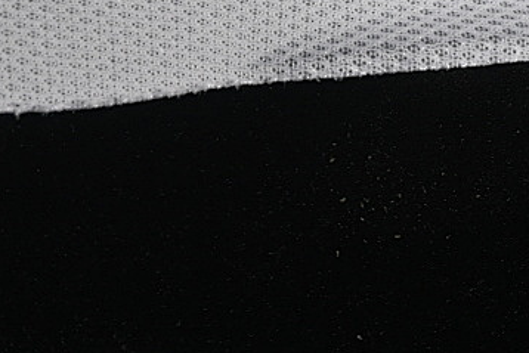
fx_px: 3322
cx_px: 334
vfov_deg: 6.0
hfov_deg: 9.1
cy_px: -167
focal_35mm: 226
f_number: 7.1
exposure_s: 1/80
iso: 160
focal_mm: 50
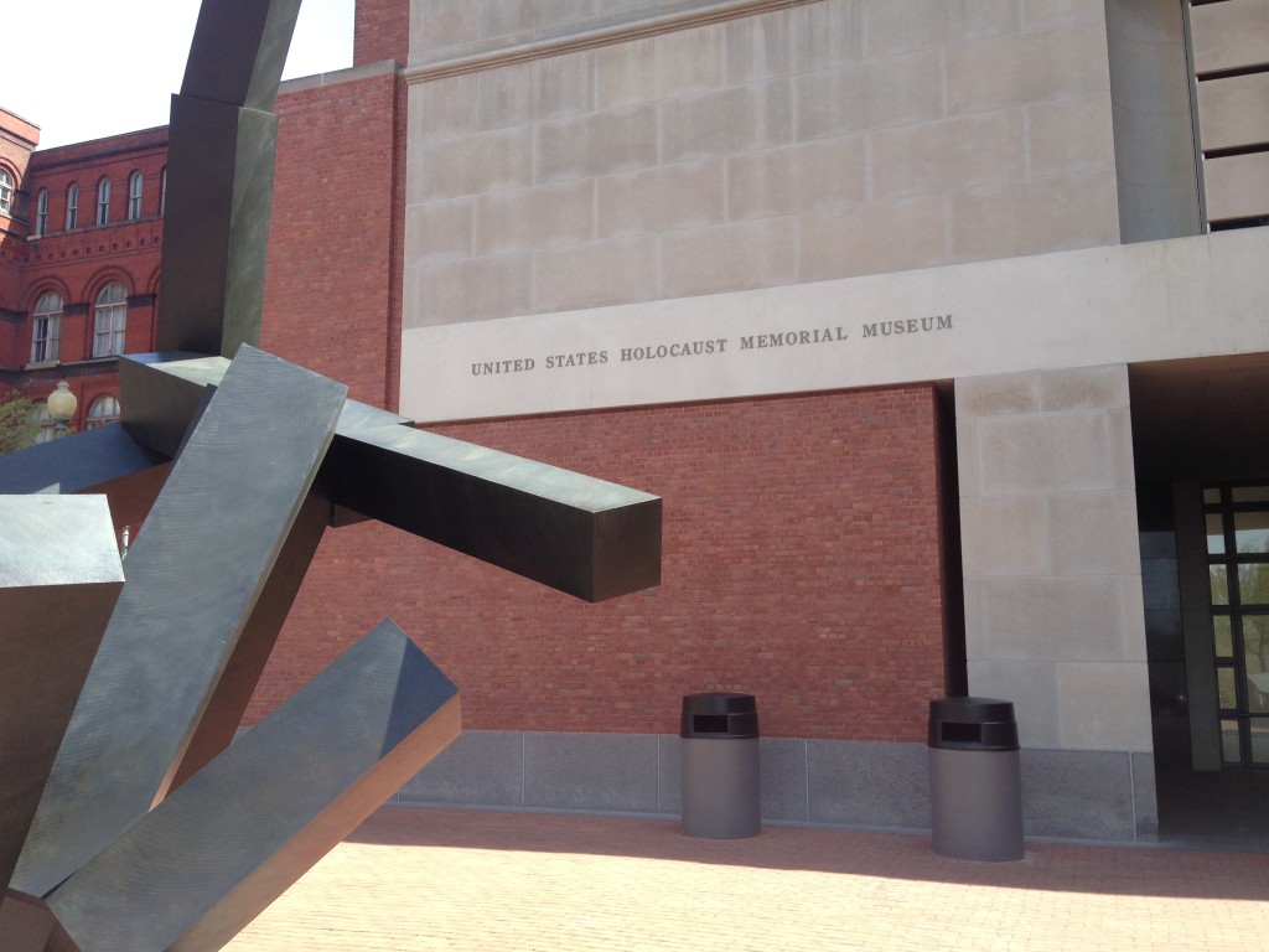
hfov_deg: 55.4
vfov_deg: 42.9
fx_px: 1210
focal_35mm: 33
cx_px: 634
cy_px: 476
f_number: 2.4
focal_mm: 4.13
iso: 50
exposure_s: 1/354
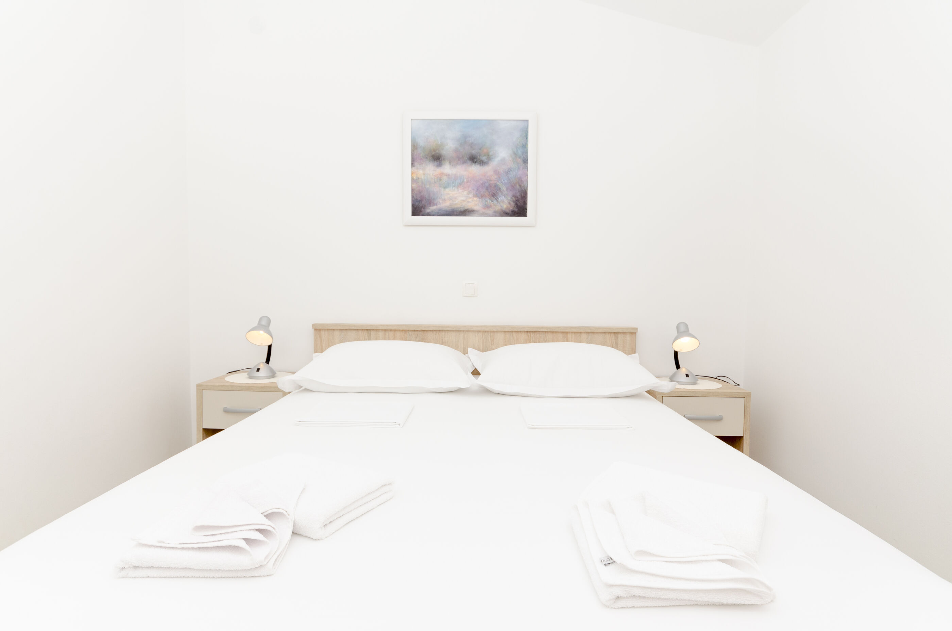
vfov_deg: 63.0
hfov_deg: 85.5
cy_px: 316
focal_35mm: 20
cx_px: 476
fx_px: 515
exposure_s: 1/200
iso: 250
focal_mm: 13
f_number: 8
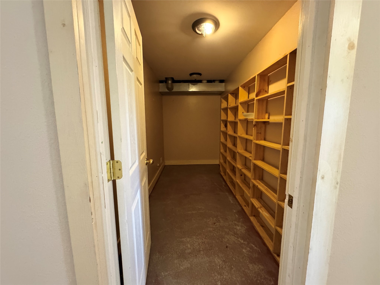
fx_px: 154
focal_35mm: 14
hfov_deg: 102.1
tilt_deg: -7.6
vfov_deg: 85.7
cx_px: 190
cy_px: 142
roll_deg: +0.1
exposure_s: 1/40
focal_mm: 2.22
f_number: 2.2
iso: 1250
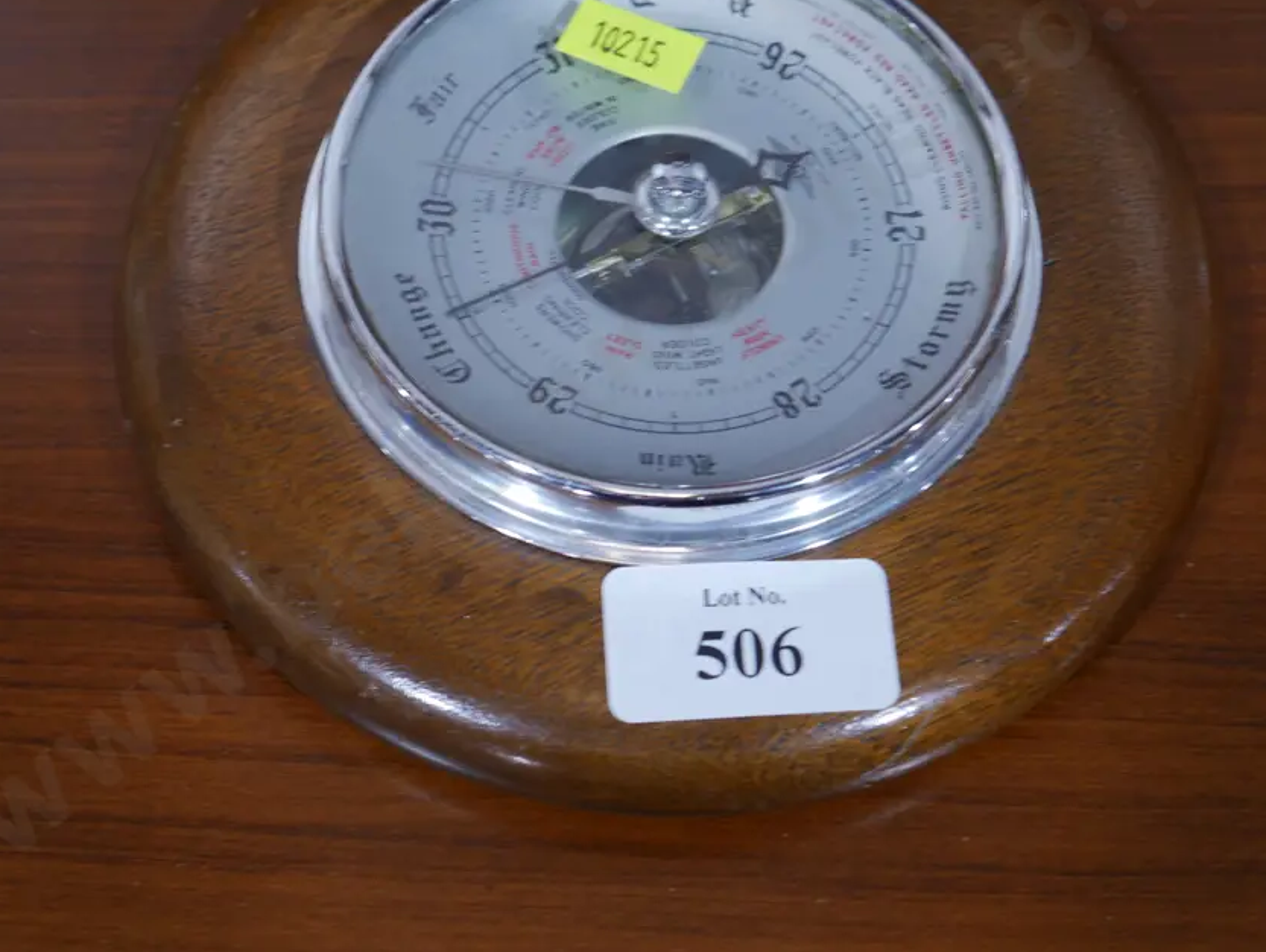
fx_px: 2159
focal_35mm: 59
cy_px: 370
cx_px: 605
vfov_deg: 24.8
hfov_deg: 32.7
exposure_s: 1/60
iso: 500
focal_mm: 24
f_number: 5.2
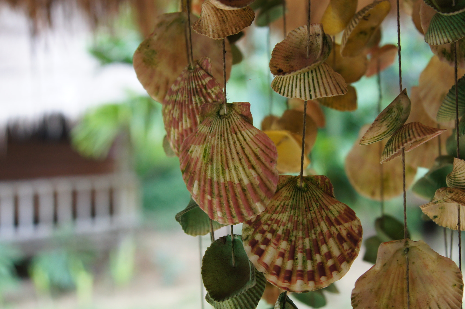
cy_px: 167
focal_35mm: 55
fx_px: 710
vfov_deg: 24.6
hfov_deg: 36.2
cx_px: 263
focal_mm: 30
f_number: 4
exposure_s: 1/50
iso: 800
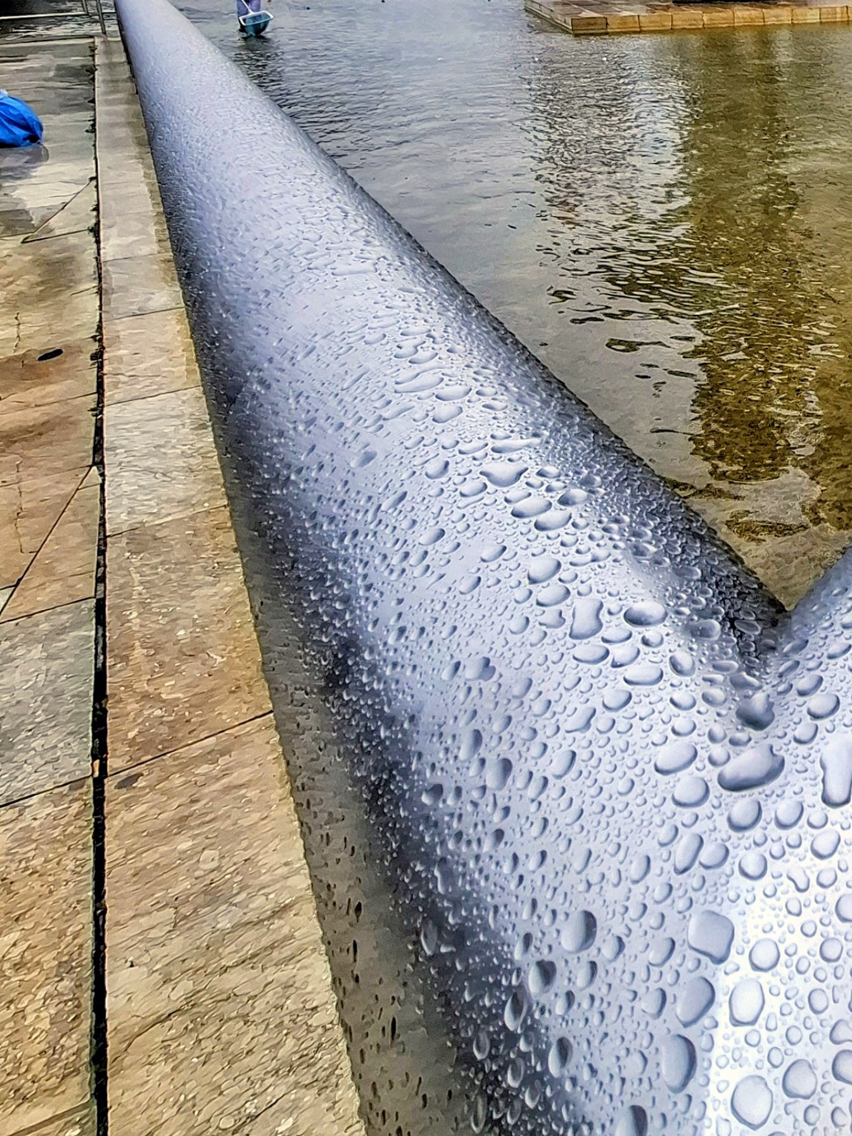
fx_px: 952
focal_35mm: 29
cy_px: 195
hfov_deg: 39.4
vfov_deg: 56.3
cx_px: 940
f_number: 2.2
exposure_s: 1/1062
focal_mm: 1.74
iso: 40
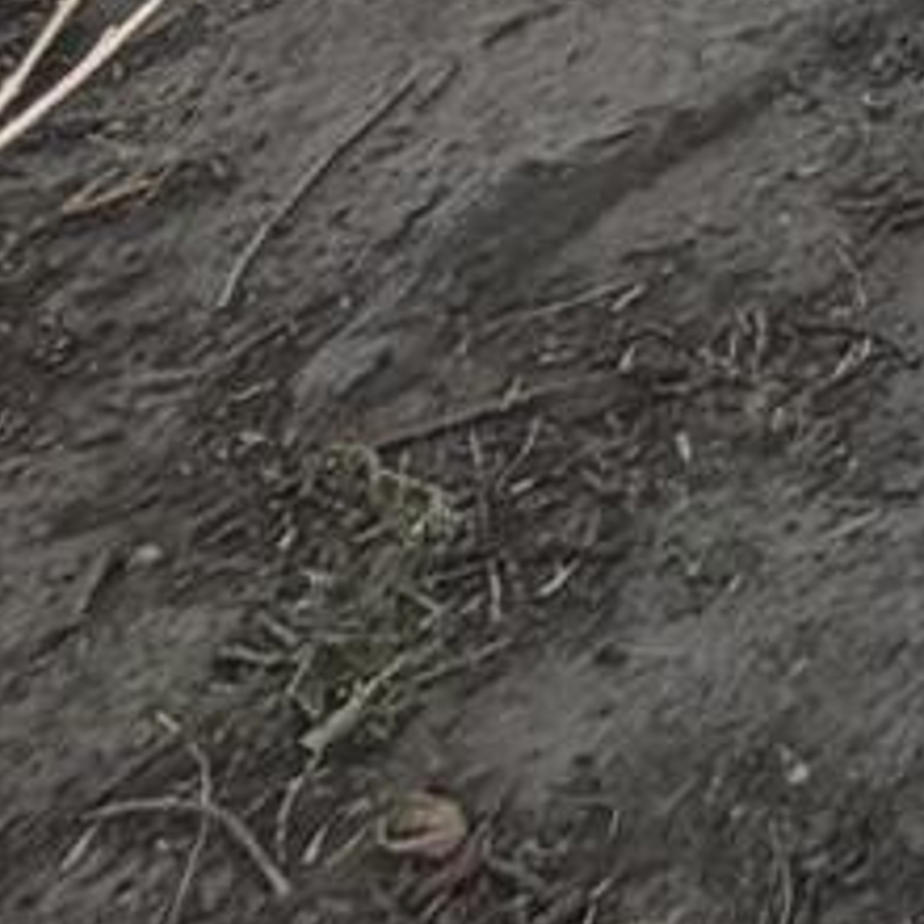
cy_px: -1777
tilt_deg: -9.1
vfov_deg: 10.8
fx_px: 3473
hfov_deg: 10.4
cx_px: 2818
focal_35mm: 115
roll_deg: +0.4
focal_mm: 2.22
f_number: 2.2
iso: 40
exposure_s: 1/171
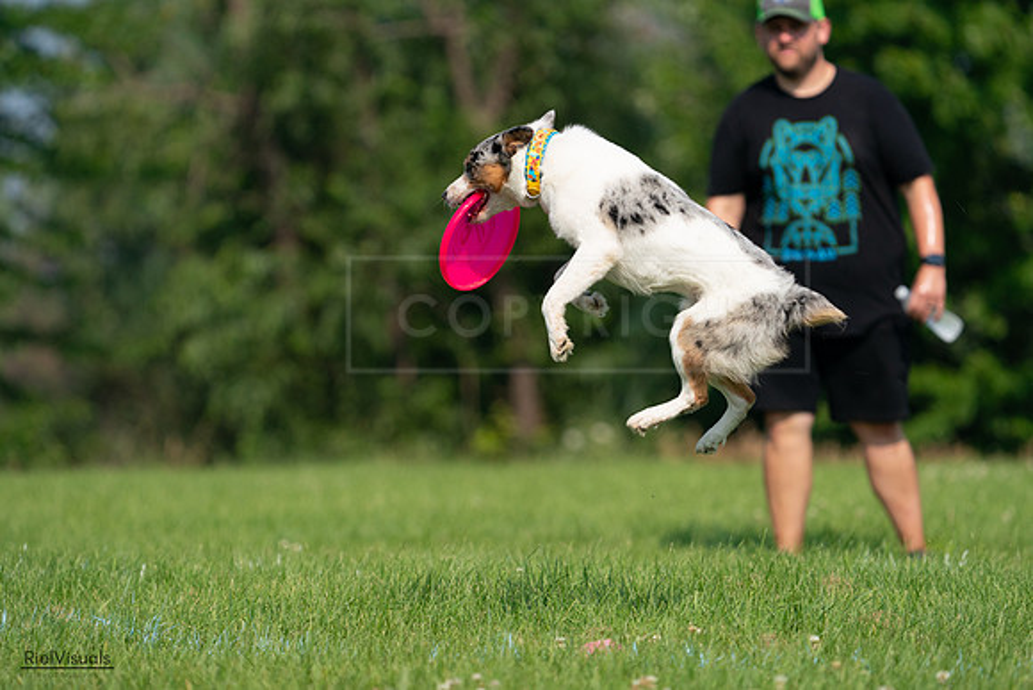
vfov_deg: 3.7
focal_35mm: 371
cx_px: 516
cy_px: 345
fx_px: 10648
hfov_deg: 5.6
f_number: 6.3
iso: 800
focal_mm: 371
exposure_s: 1/4000
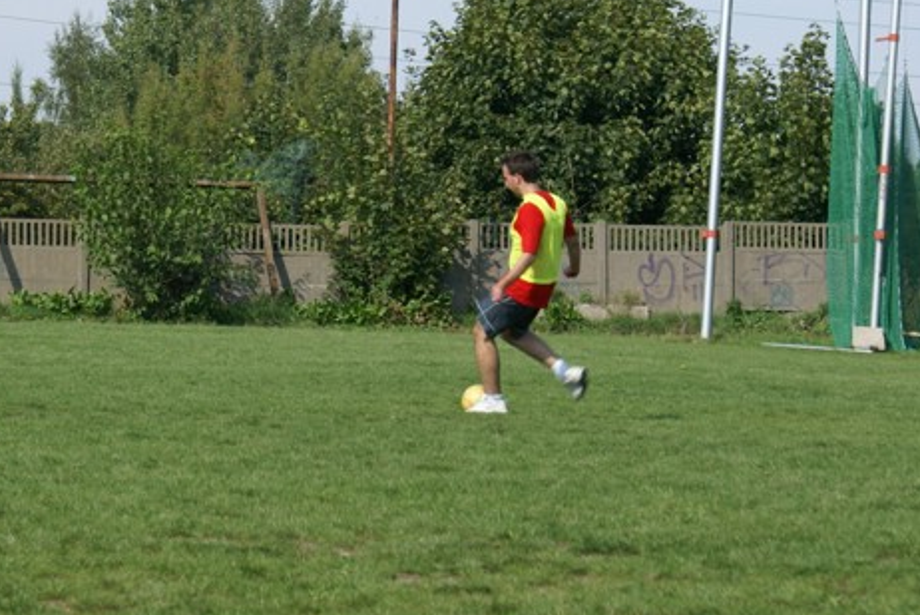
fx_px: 4067
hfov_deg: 12.9
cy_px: 307
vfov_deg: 8.7
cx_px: 289
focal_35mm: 159
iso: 100
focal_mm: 70
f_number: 6.3
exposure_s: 1/320
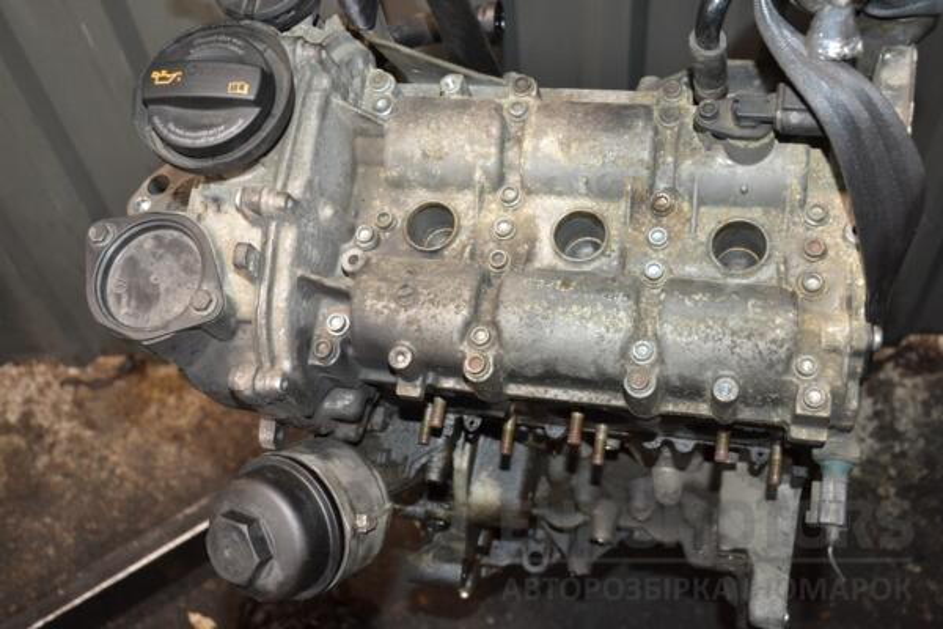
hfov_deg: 46.4
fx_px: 1100
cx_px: 472
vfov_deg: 31.9
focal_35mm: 42
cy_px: 314
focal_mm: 28
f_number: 5
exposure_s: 1/60
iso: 800
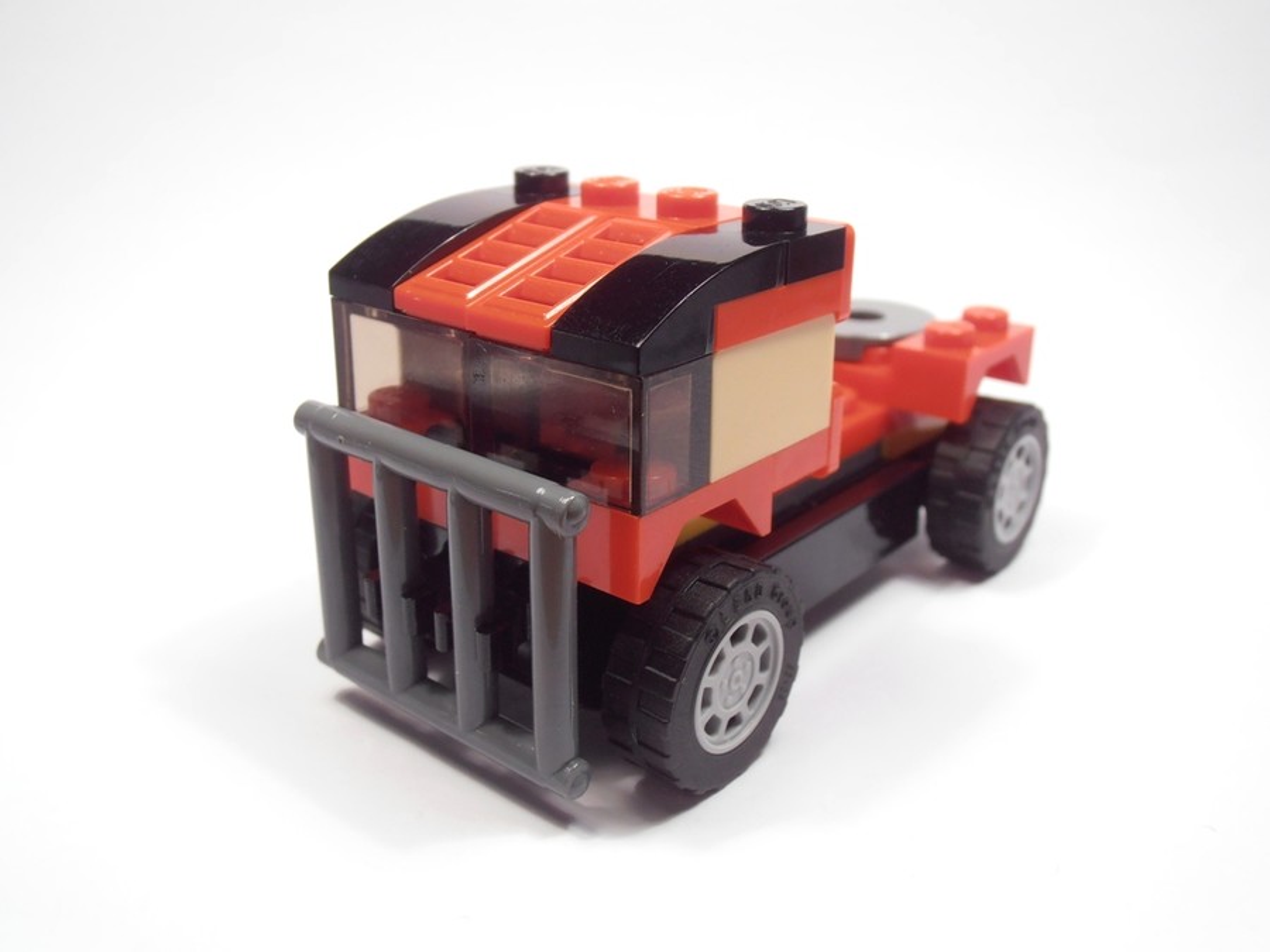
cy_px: 476
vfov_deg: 38.7
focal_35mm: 37
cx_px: 635
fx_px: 1357
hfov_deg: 50.1
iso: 80
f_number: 3.9
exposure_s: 1/40
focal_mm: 6.61
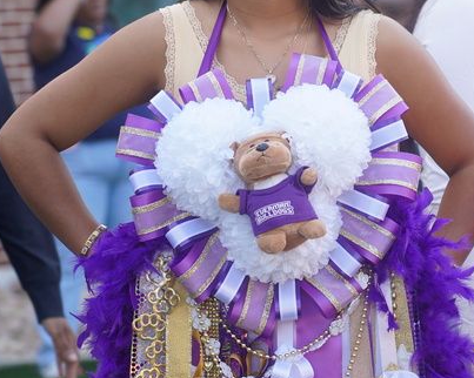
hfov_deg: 7.8
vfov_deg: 6.2
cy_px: 107
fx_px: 3477
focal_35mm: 248
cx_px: 473
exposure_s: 1/160
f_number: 4
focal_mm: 104
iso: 200
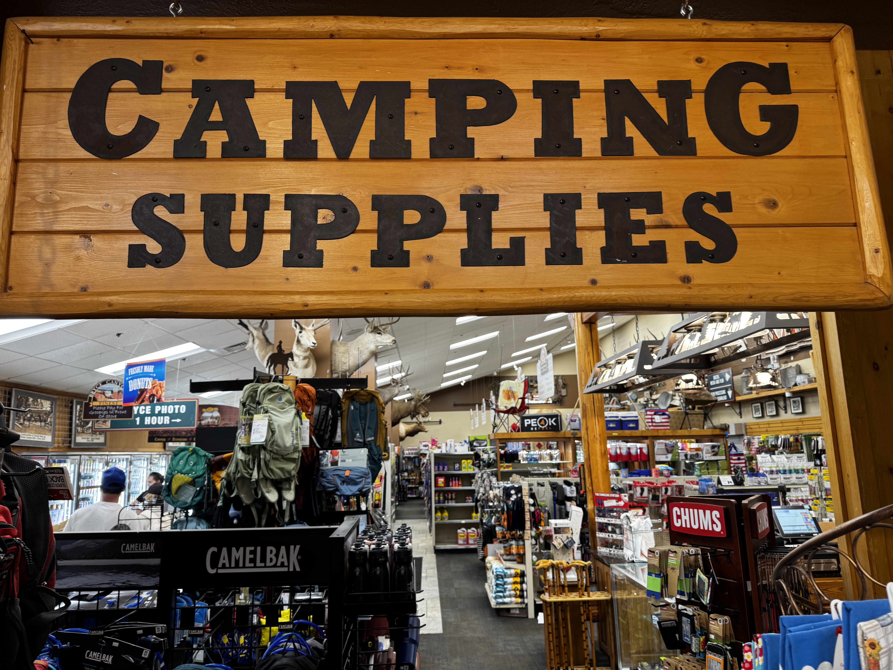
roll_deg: +1.2
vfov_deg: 56.8
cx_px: 446
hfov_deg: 71.6
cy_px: 335
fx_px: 619
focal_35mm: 24
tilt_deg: +10.1
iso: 125
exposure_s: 1/60
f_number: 1.78
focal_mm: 6.76
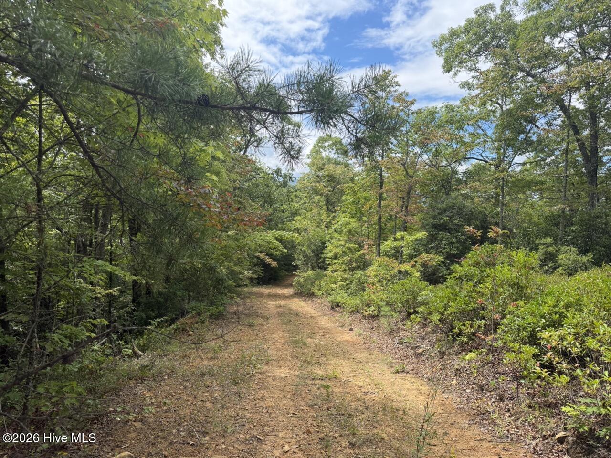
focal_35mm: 24
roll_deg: -2.6
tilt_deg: -4.8
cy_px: 229
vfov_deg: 56.8
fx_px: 424
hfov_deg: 71.6
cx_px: 306
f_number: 1.78
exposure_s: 1/2801
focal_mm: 6.76
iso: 100
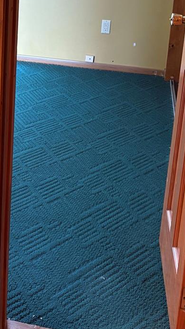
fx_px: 550
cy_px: 39
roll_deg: -2.4
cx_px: 7
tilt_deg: -14.9
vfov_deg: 31.9
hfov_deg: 18.7
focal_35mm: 63
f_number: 1.6
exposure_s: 1/60
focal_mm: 5.96
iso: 320
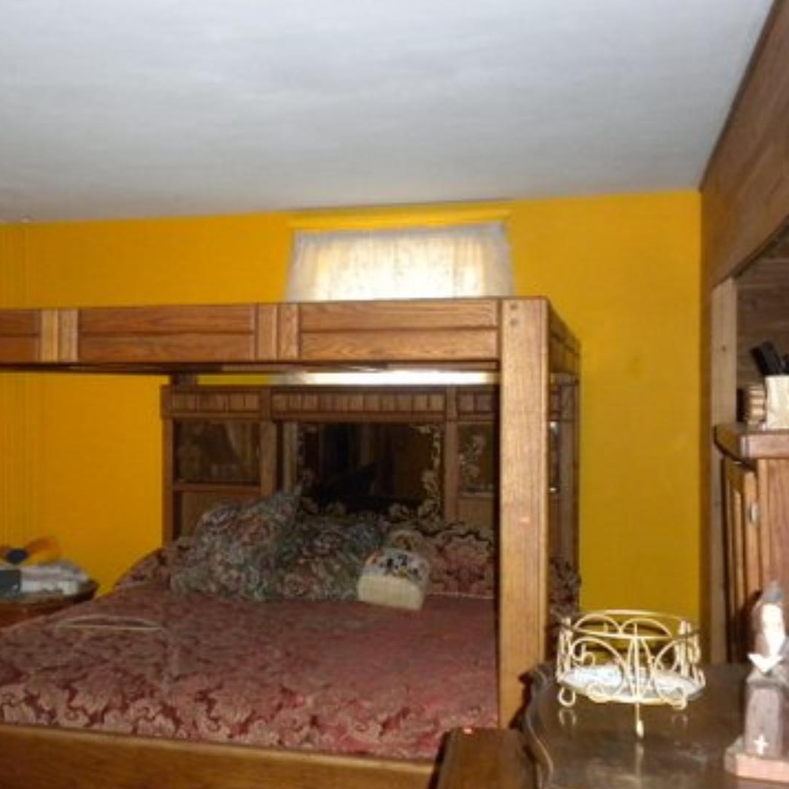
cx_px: 303
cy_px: 397
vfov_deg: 38.3
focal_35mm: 44
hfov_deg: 38.1
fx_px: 1135
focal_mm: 6.6
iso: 407
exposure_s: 1/30
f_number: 3.5
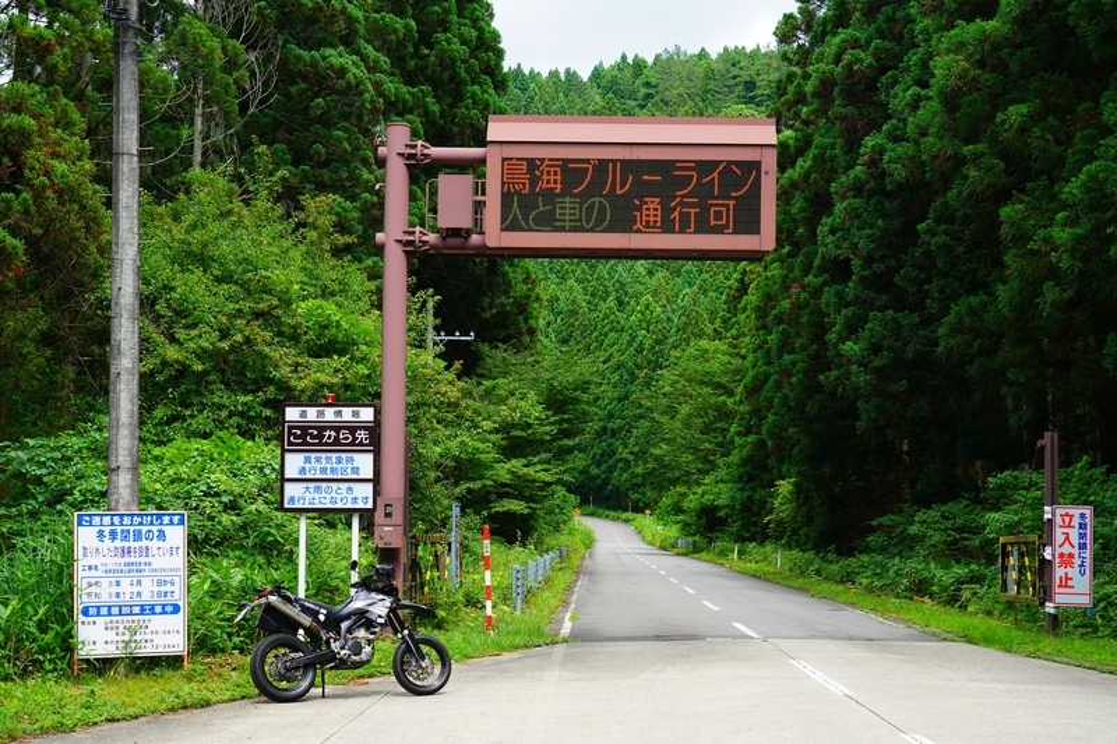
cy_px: 372
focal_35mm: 63
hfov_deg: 31.9
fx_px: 1954
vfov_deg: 21.6
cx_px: 558
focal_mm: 63
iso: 640
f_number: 8
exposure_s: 1/500
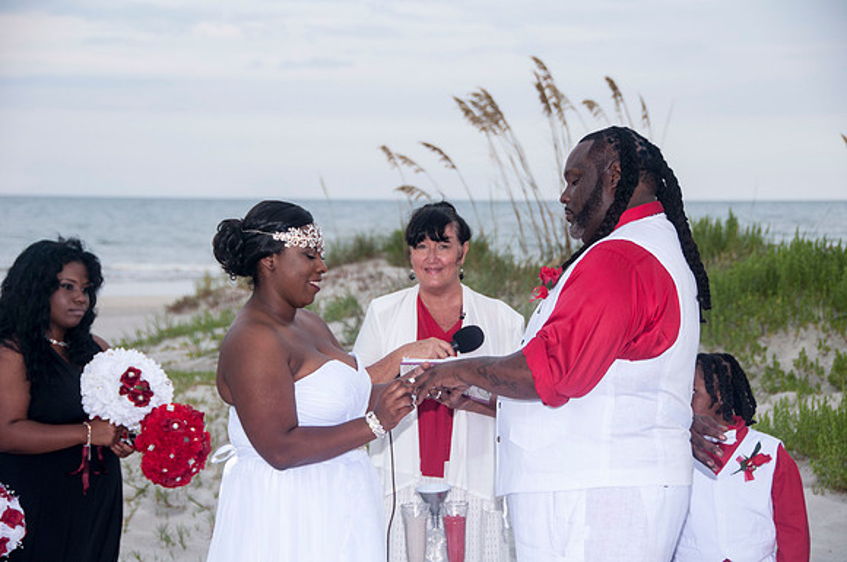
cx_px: 424
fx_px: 2467
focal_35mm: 105
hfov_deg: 19.5
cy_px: 281
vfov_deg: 13.0
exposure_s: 1/125
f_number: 5.6
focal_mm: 70
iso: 200
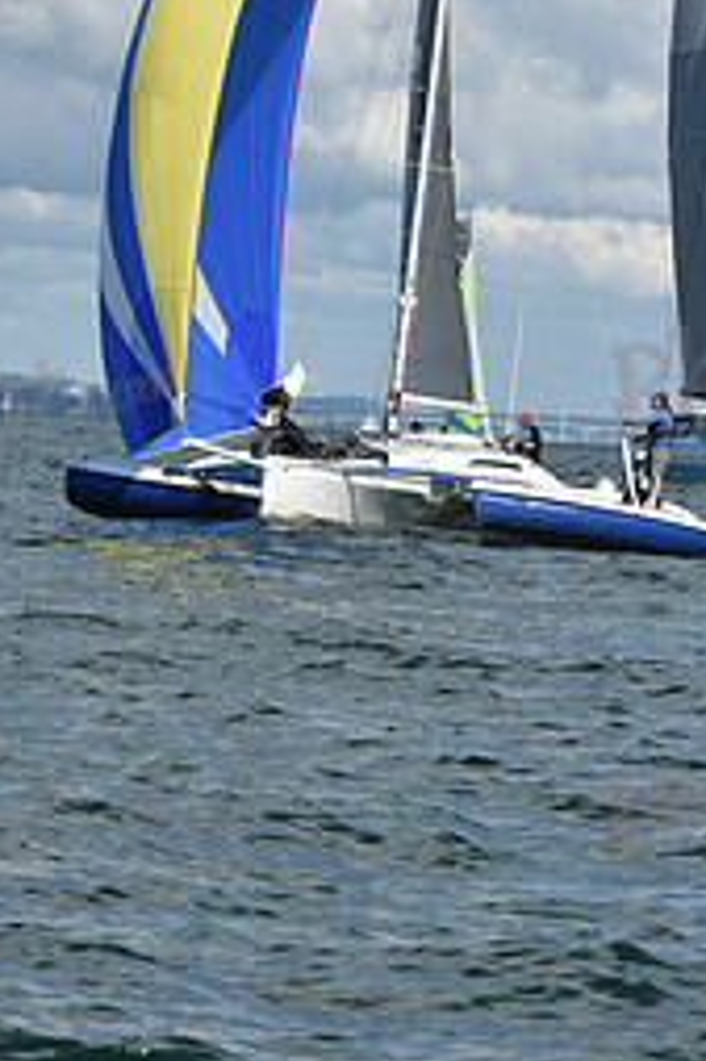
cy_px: 167
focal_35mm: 233
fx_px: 6863
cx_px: 395
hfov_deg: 5.9
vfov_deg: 8.8
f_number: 9
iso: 250
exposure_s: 1/1250
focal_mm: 102
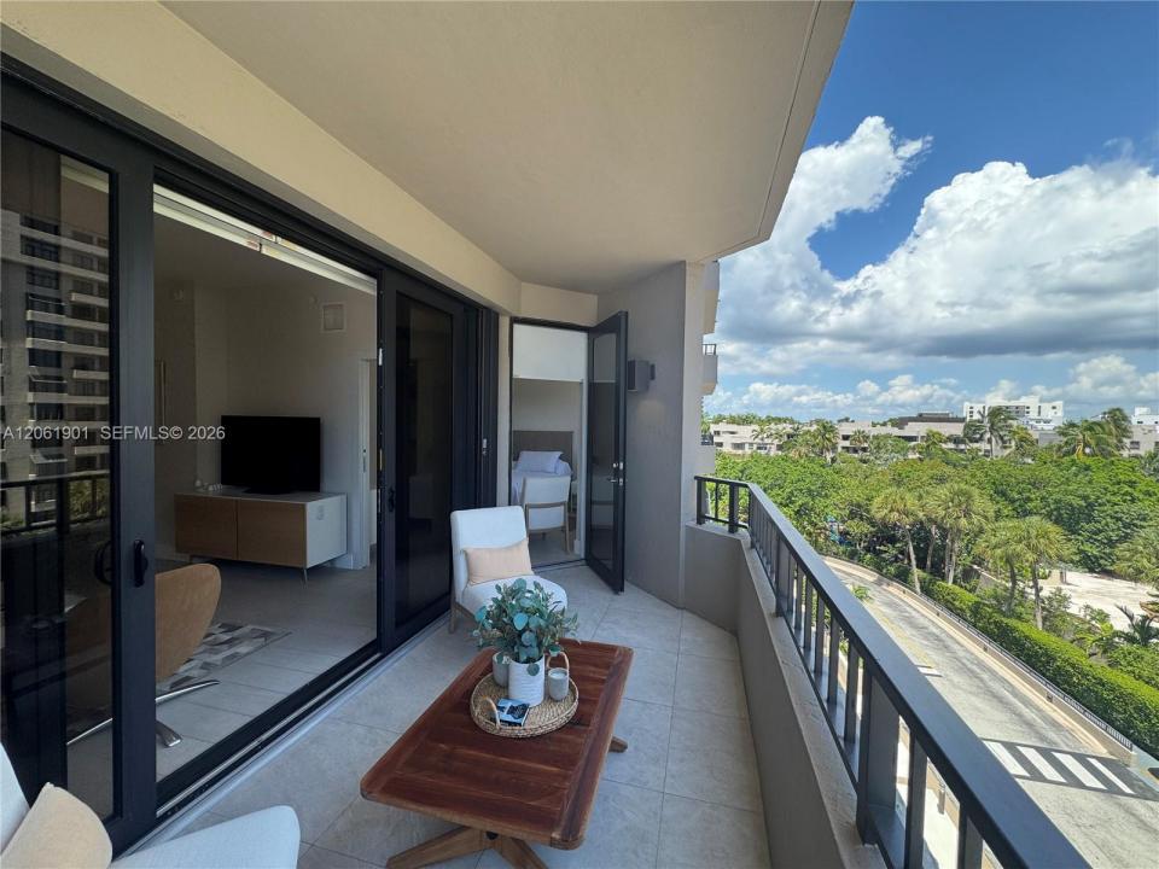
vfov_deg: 85.7
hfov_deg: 102.1
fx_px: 469
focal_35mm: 14
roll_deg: -1.6
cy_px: 434
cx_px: 580
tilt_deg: -1.6
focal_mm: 2.22
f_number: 2.2
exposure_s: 1/440
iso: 40
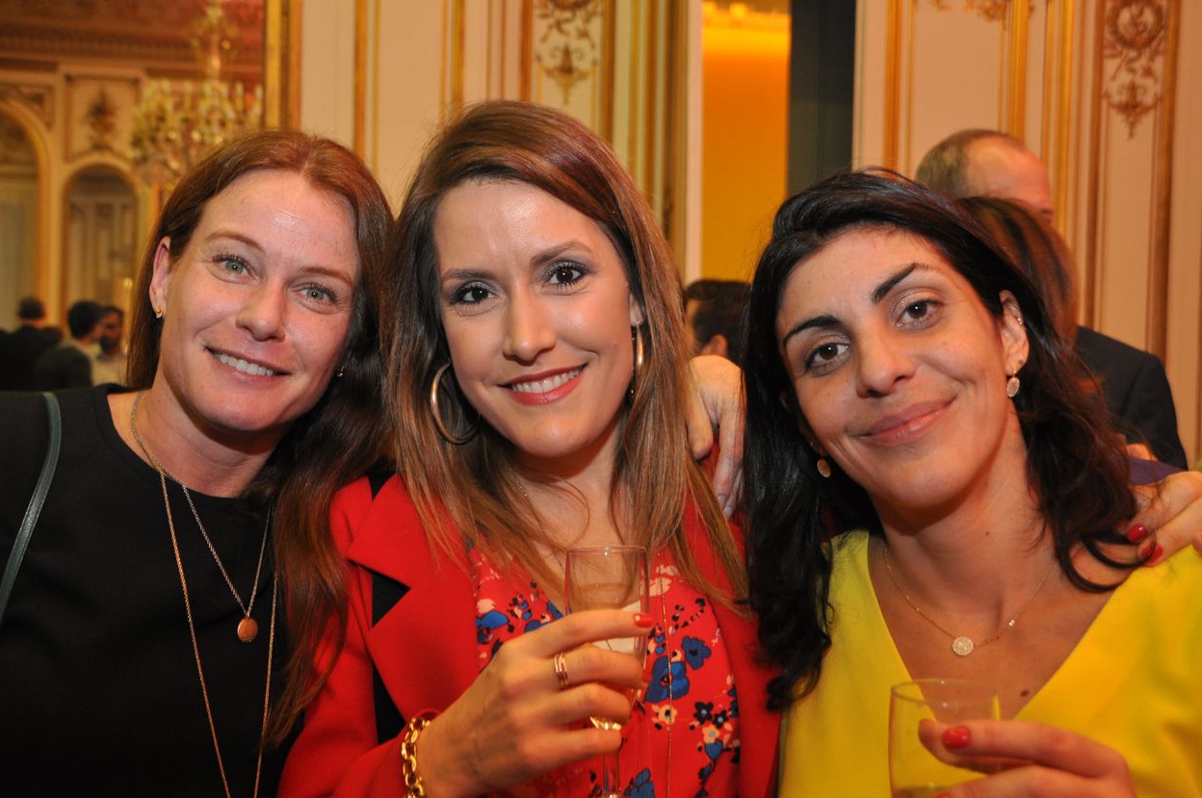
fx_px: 1334
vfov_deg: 33.3
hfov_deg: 48.5
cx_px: 589
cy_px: 397
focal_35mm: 40
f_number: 4
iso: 800
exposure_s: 1/60
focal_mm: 26
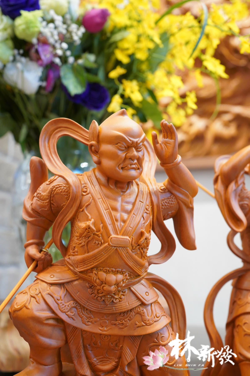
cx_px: 125
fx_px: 365
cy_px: 188
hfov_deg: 37.9
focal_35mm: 35
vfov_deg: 54.4
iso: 3200
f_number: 6.3
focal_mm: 35
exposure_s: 1/50
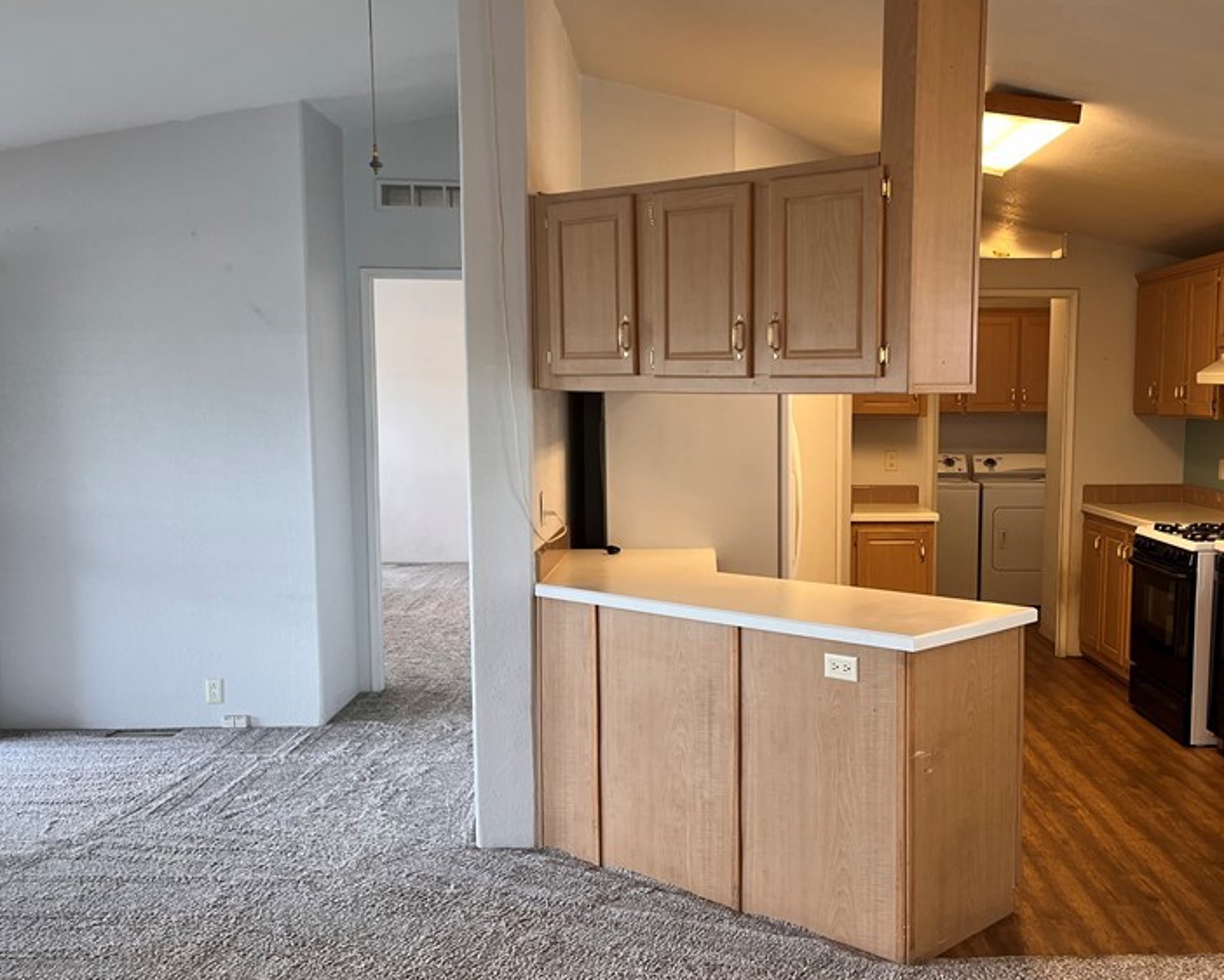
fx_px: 1341
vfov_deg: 40.1
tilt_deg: -6.2
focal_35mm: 37
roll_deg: -0.9
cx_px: 797
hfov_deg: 48.4
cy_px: 535
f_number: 1.6
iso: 125
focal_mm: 5.1
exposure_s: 1/120
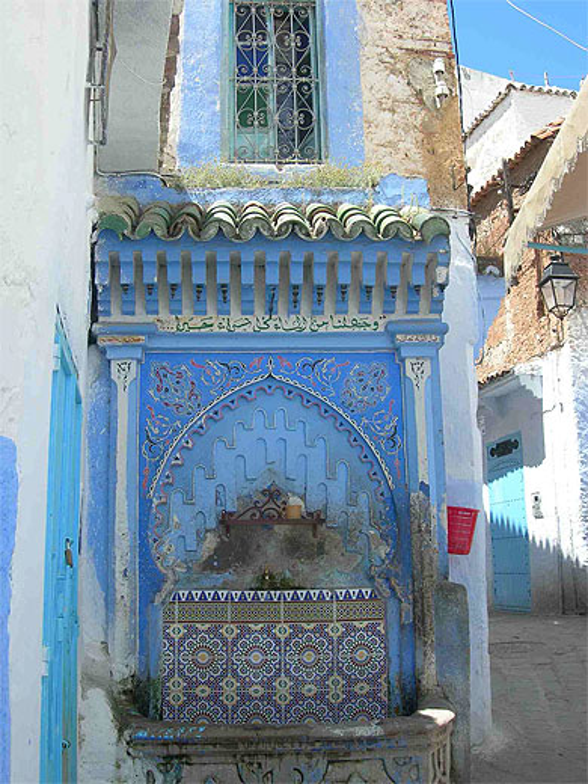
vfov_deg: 49.0
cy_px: 392
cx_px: 294
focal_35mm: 38
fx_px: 861
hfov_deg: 37.7
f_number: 4.8
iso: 50
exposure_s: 1/186
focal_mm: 7.8
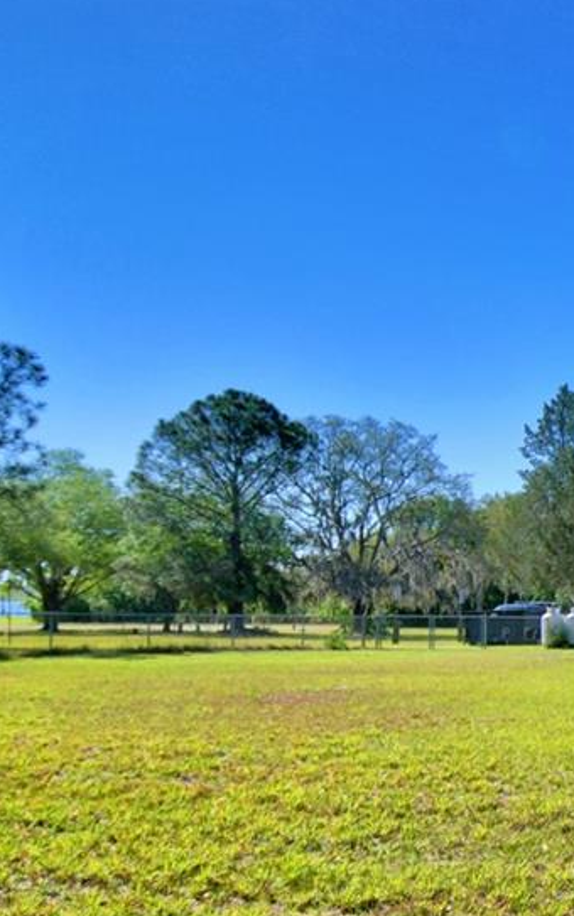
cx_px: 994
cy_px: 563
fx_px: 1125
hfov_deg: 21.0
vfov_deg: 44.0
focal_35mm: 45
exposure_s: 1/1250
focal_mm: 10
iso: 100
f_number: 4.5
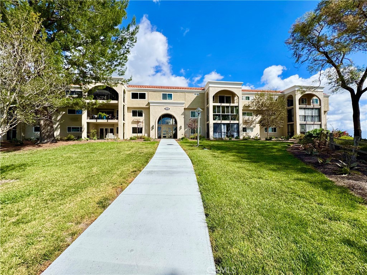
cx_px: 184
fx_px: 148
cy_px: 138
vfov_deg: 85.7
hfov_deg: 102.1
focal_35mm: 14
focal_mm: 2.22
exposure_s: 1/3546
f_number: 2.2
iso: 50
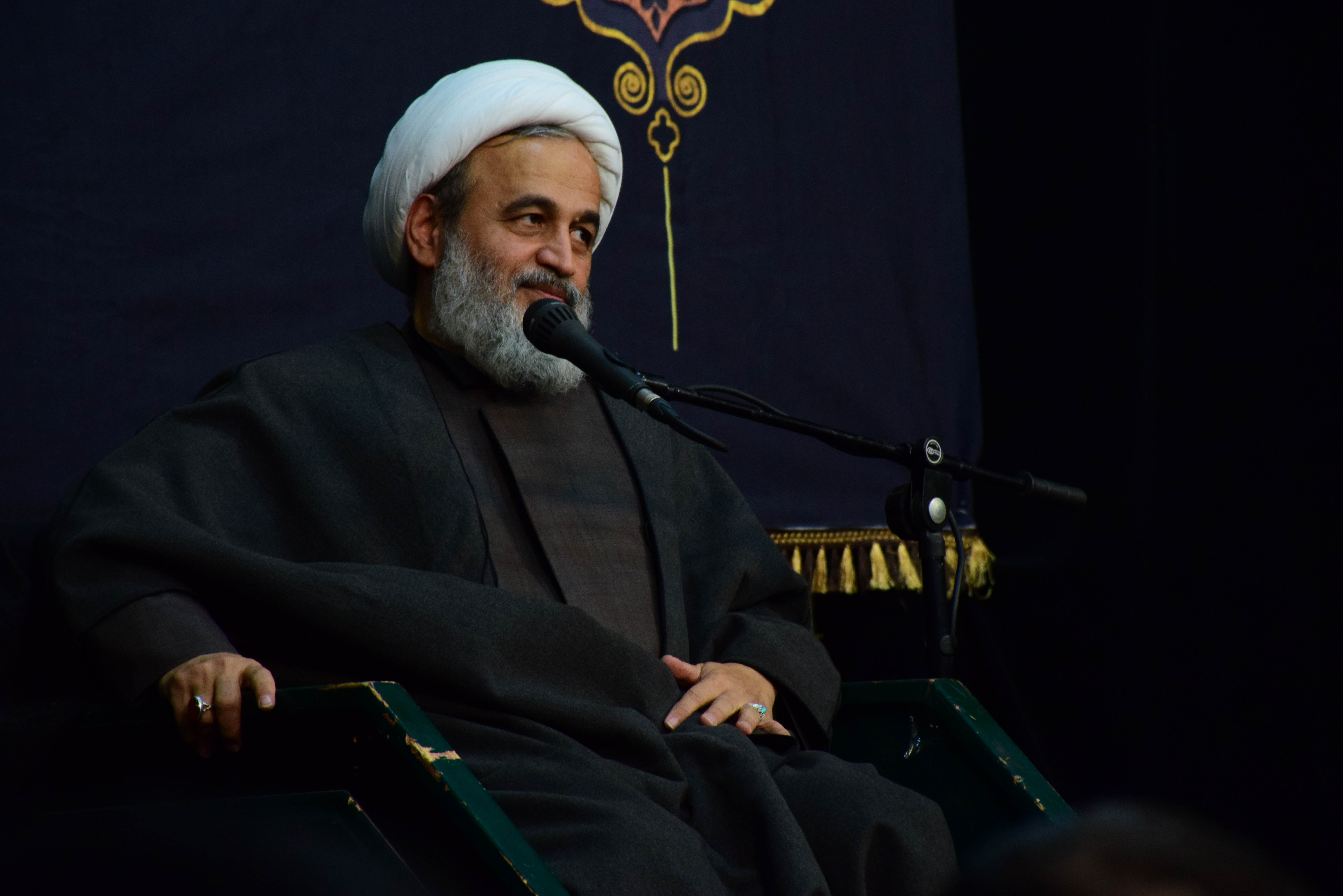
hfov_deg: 9.8
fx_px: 7834
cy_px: 448
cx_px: 672
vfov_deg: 6.5
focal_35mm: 210
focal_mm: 140
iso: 2000
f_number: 5.6
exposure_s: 1/100
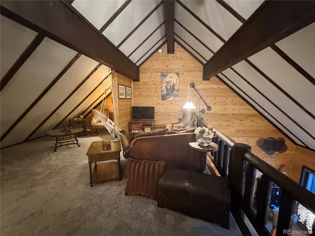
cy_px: 118
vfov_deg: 85.7
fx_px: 127
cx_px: 158
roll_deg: +0.4
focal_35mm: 14
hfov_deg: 102.1
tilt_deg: -8.9
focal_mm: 2.22
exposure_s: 1/30
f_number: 2.2
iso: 1250
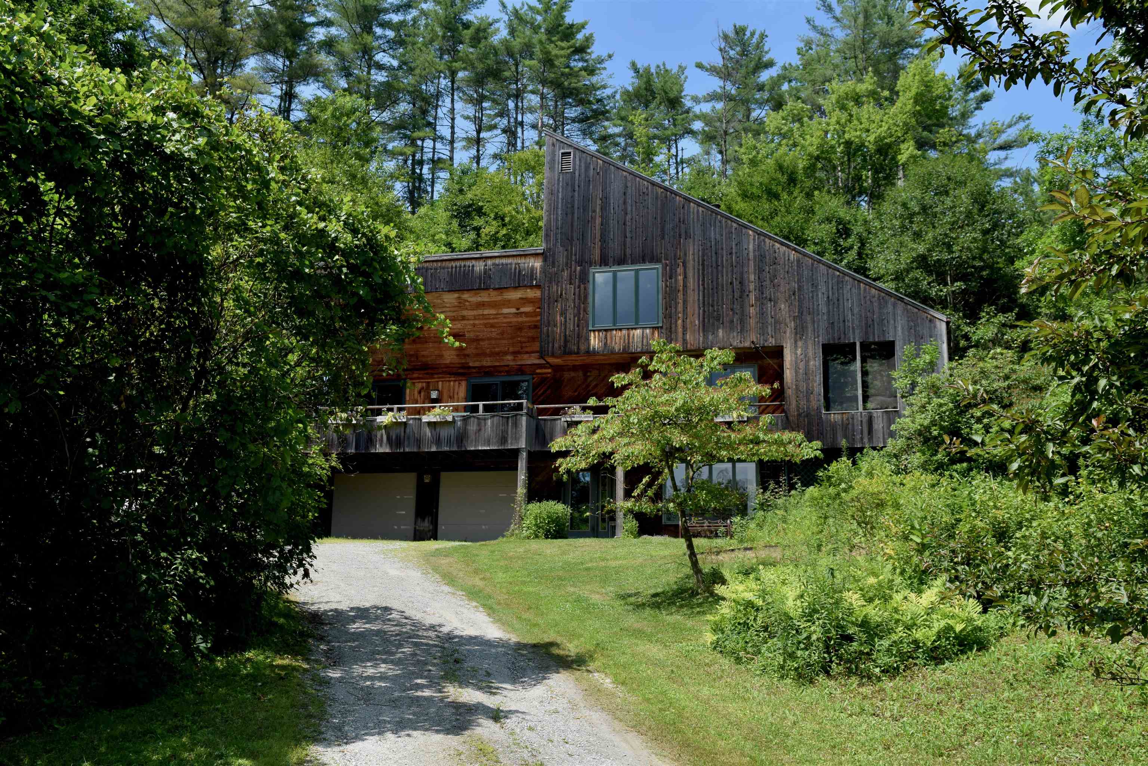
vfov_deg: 40.0
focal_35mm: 33
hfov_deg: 57.2
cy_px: 383
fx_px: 1052
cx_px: 574
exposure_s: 1/640
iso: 200
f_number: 8
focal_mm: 22
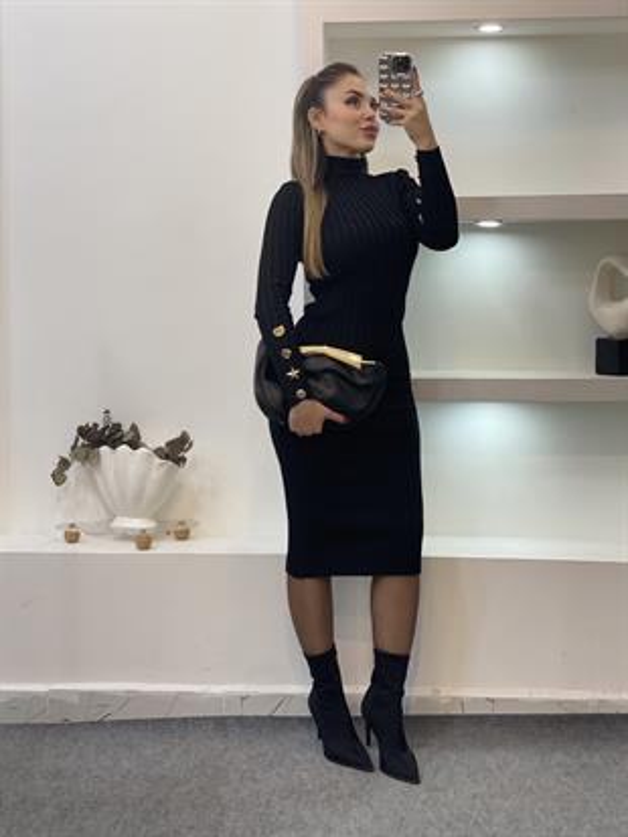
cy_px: 418
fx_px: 1257
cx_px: 314
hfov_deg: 28.0
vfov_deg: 36.8
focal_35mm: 52
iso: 80
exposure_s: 1/100
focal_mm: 6
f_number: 2
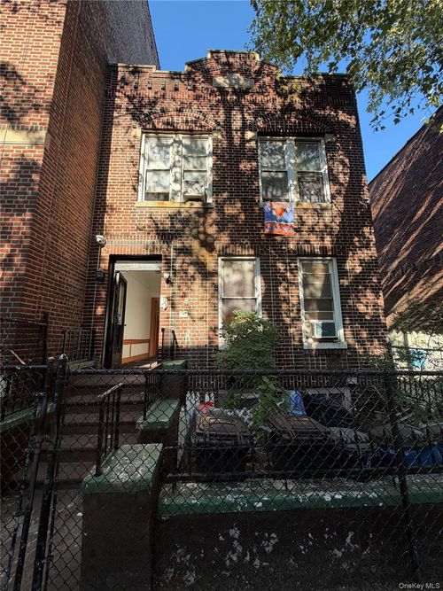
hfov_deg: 85.7
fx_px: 239
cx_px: 222
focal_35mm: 14
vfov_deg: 102.1
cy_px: 296
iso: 40
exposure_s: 1/154
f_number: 2.2
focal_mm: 2.22
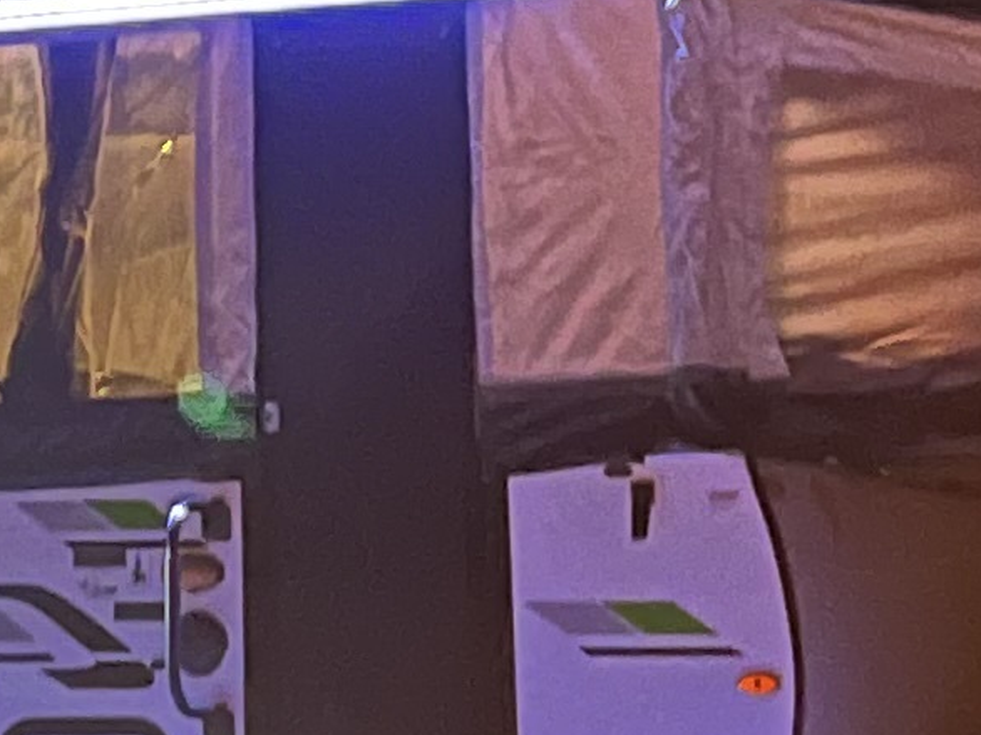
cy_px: -382
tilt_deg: +13.1
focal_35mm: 179
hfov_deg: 10.9
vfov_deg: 8.1
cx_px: -154
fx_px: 5071
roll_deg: +0.1
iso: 800
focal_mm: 5.7
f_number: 1.5
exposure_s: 1/5
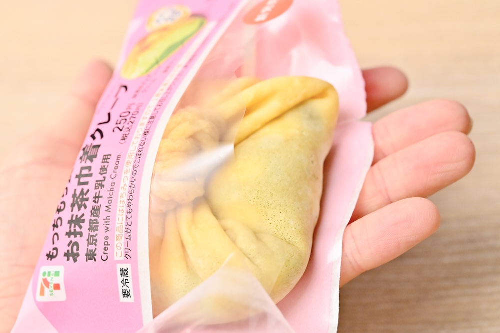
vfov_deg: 22.6
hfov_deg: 33.4
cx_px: 250
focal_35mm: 60
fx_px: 833
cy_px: 166
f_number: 8
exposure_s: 1/200
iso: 6400
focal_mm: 60
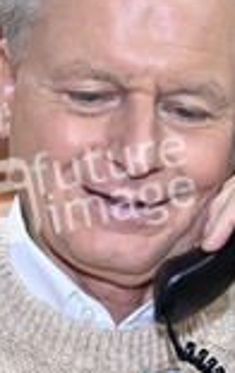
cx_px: 141
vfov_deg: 20.7
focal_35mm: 99
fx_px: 1011
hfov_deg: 13.3
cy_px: 313
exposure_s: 1/200
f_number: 4
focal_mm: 38
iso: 1000
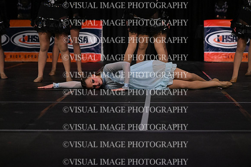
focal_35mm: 165
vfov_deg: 8.3
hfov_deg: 12.5
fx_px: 1150
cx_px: 126
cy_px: 84
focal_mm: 110
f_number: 4
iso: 6400
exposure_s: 1/1000
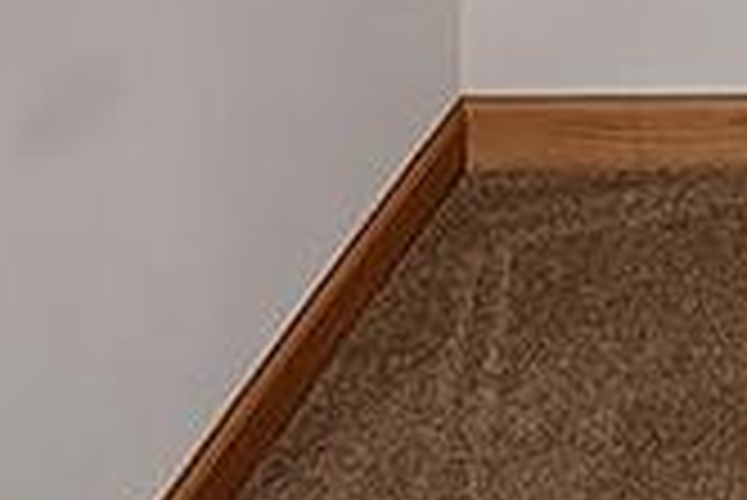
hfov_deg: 15.7
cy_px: -984
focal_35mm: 108
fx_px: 2243
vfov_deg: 9.8
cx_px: 1413
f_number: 5.6
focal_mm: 14
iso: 500
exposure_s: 1/100
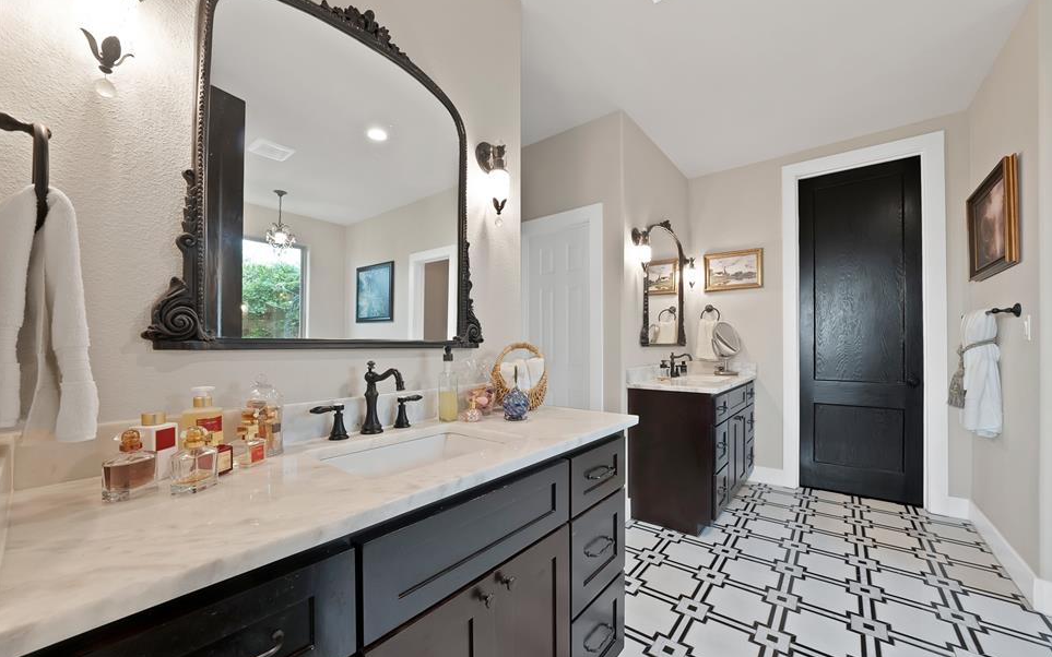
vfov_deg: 82.8
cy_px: 342
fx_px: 373
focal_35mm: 13
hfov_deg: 109.3
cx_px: 539
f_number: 9
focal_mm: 12
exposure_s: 1/3
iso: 640
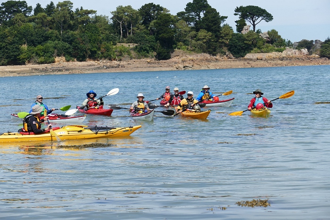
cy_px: 110
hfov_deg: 17.8
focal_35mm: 115
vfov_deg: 11.9
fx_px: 1054
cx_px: 165
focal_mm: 41.85
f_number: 3.9
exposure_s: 1/1600
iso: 125
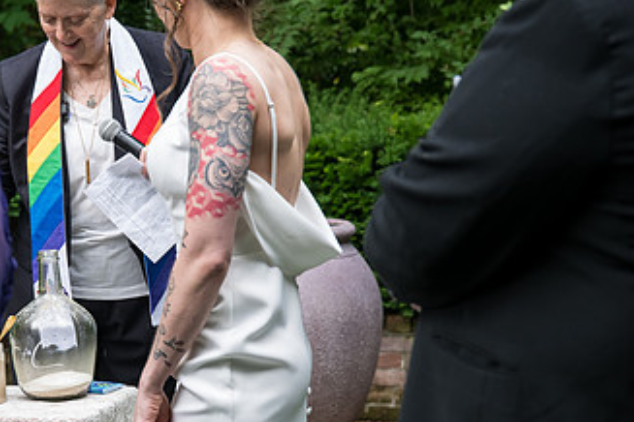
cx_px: 101
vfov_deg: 12.4
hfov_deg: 18.4
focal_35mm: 110
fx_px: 1937
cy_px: 282
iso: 1000
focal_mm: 62
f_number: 4
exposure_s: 1/400
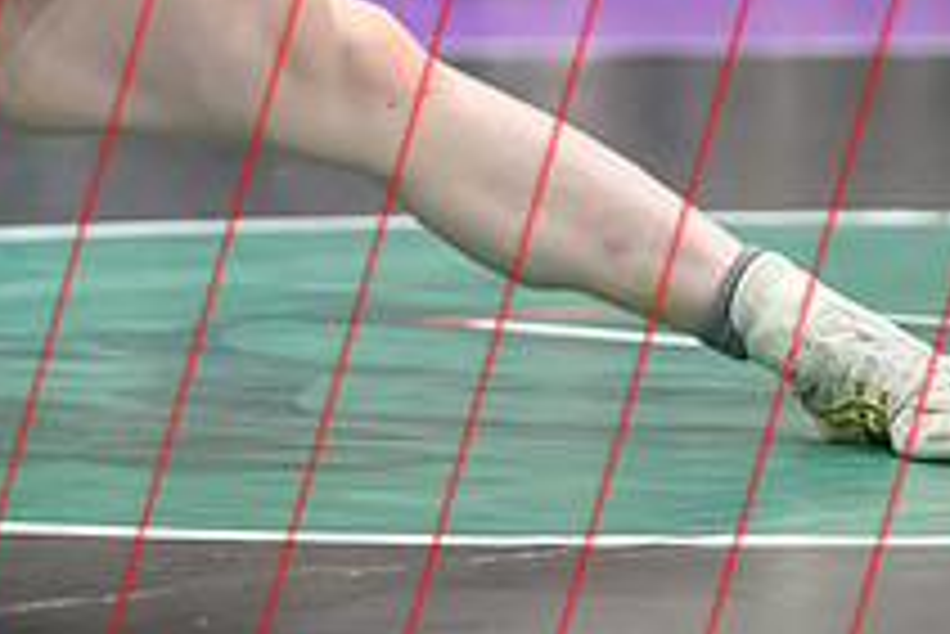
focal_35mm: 399
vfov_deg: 3.4
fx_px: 10536
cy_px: -395
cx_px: -156
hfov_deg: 5.1
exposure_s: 1/800
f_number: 2.8
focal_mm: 120
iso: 14400
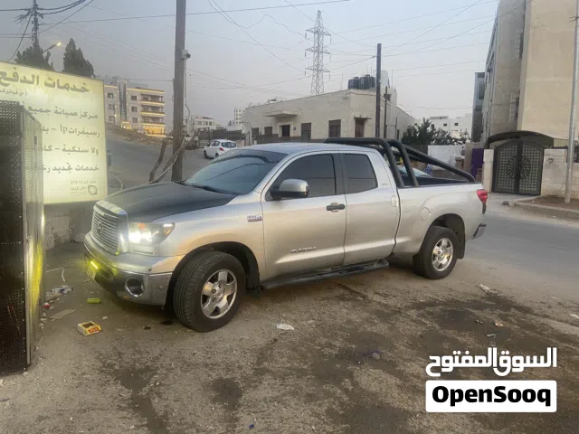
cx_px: 290
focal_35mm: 26
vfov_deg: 53.1
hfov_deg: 67.3
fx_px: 435
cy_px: 217
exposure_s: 1/50
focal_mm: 4.25
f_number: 1.8
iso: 64
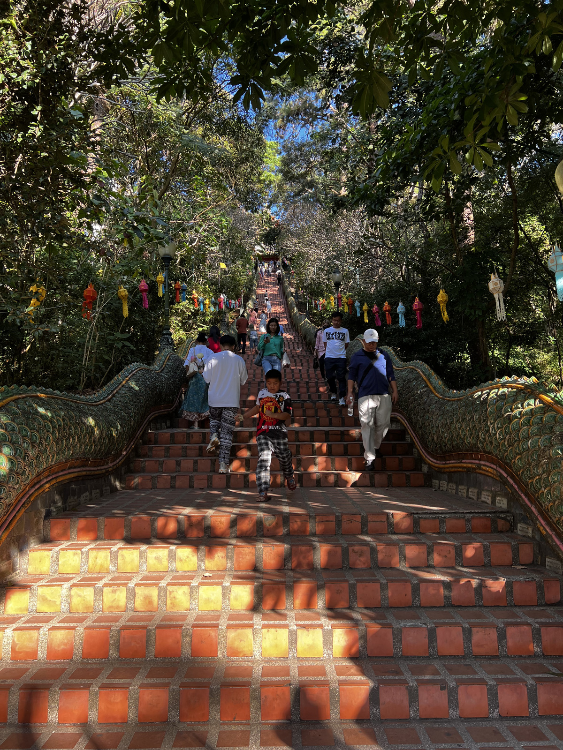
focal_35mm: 26
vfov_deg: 67.3
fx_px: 564
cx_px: 282
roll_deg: +1.0
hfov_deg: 53.1
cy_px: 375
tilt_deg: +11.2
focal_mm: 5.7
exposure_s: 1/254
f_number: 1.5
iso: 50
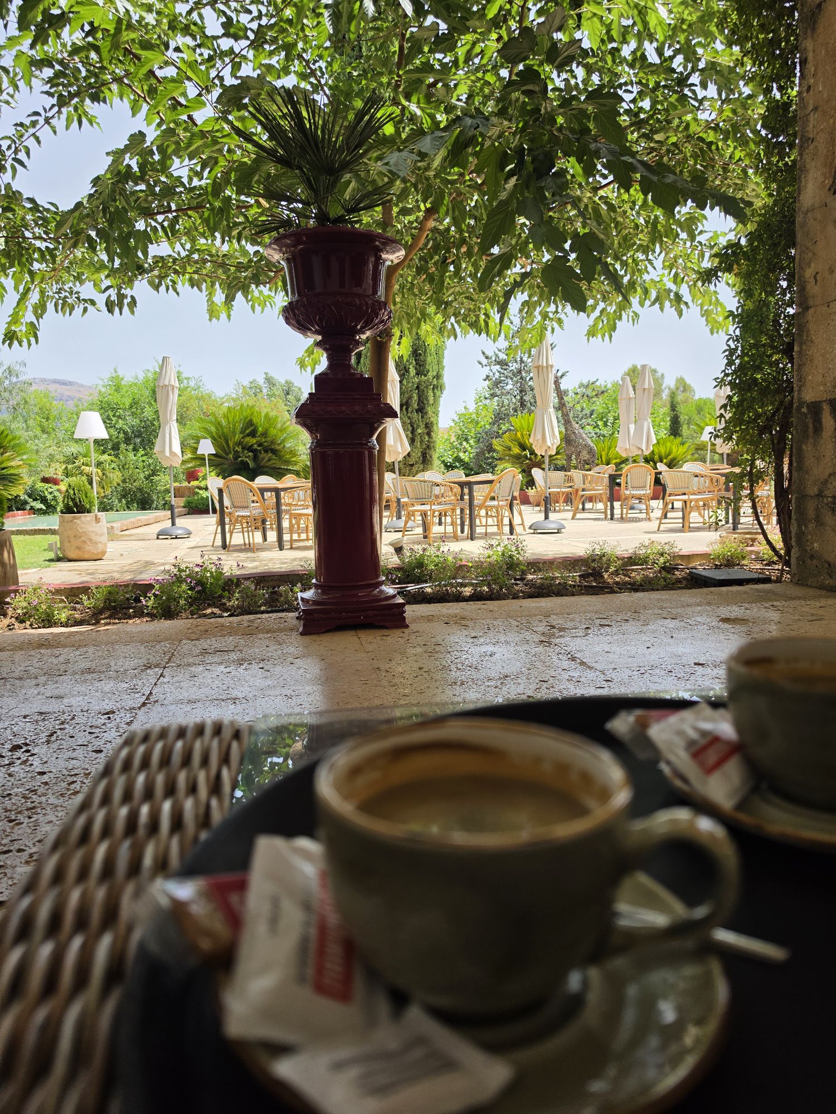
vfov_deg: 73.9
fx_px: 741
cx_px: 418
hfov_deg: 58.9
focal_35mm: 23
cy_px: 557
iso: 64
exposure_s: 1/3971
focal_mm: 6.5
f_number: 1.4
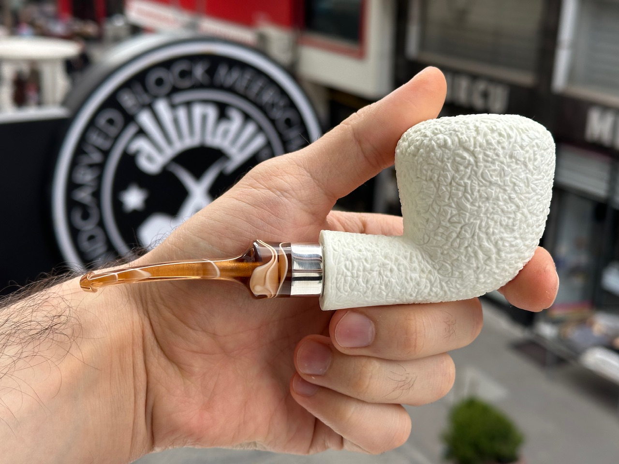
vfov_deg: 30.3
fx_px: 858
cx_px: 310
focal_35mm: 48
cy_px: 232
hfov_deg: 39.7
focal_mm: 6.86
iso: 64
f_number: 1.78
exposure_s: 1/962
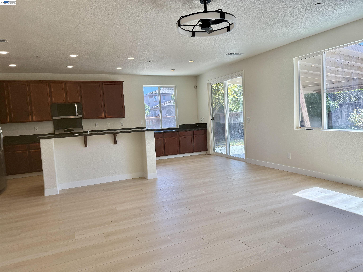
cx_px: 182
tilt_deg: -4.3
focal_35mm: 24
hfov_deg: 71.6
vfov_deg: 56.8
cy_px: 136
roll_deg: +3.7
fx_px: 252
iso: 100
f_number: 1.78
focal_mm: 6.76
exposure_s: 1/571
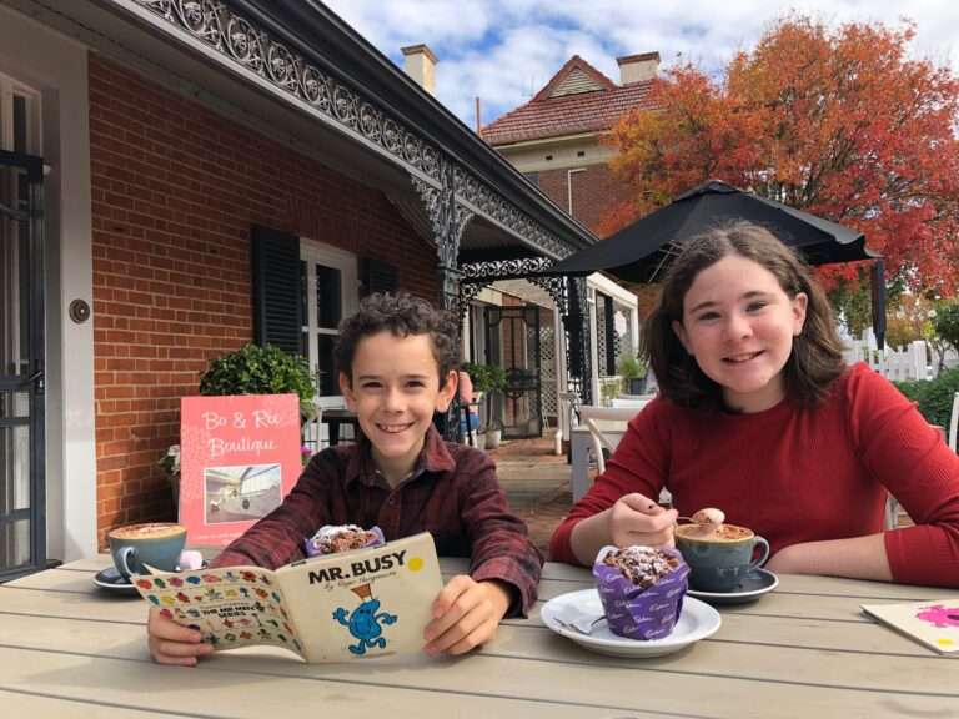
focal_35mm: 28
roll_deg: +3.2
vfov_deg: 49.7
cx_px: 480
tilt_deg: +1.5
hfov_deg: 63.4
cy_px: 360
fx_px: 776
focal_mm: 4
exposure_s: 1/600
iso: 20
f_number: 1.8
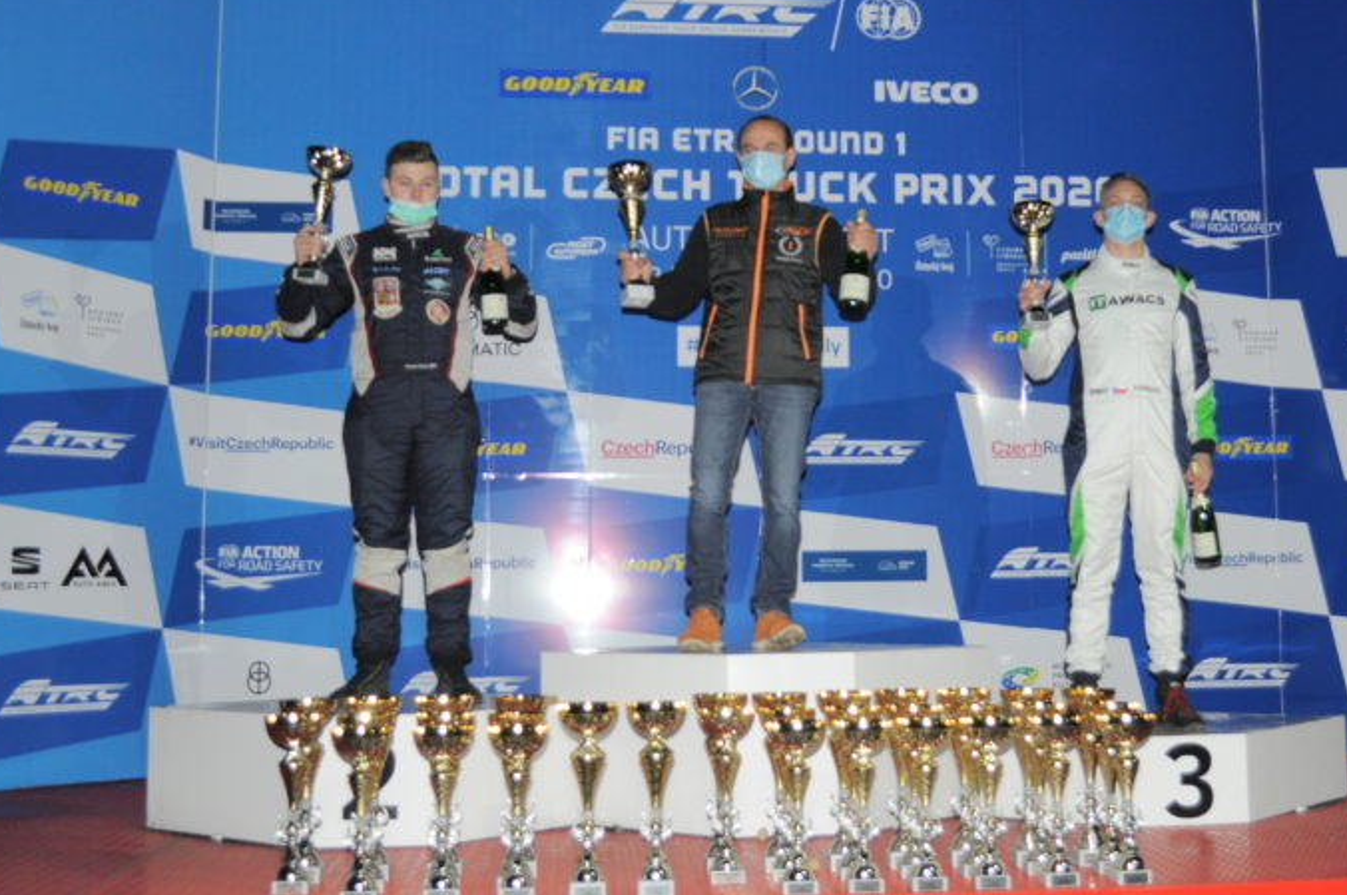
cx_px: 833
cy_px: 363
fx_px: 1869
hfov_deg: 39.4
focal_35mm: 50
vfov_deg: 26.9
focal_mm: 22
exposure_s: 1/60
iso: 800
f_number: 4
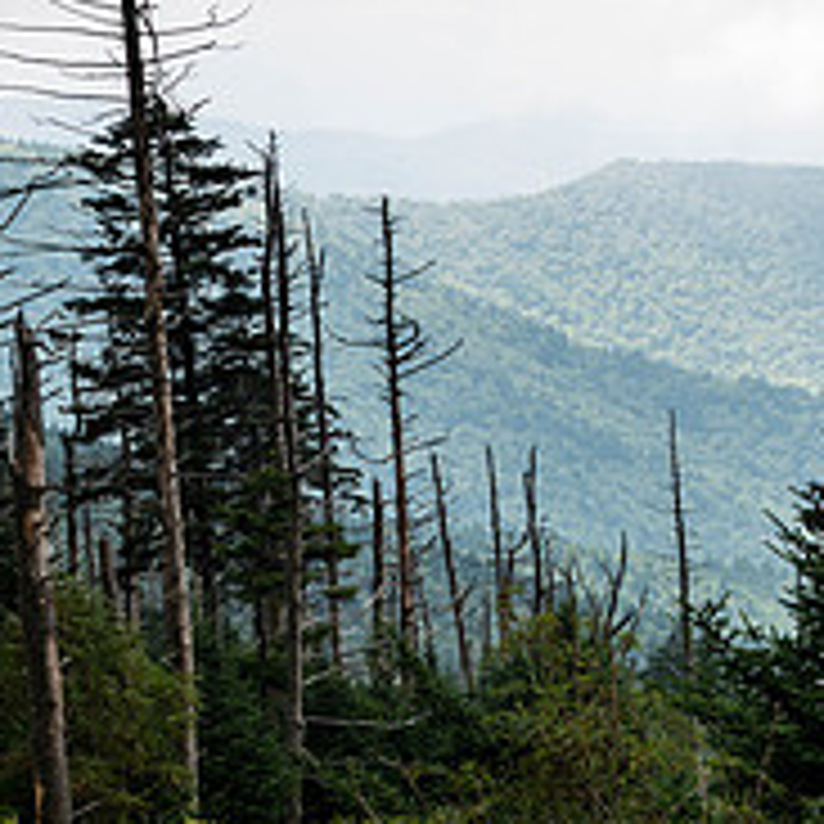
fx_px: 2612
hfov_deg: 17.9
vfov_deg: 17.9
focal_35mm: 97
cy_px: 525
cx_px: 392
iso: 100
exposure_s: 1/50
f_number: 8
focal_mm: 36
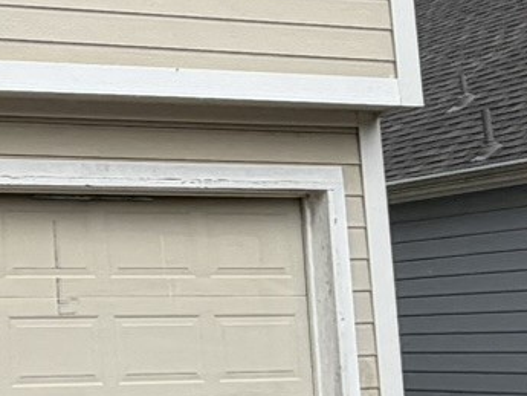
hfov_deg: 20.2
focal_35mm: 83
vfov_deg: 17.8
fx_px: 1264
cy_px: 180
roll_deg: -0.3
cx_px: -269
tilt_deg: +6.5
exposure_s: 1/658
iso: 40
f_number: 2.2
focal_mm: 2.22
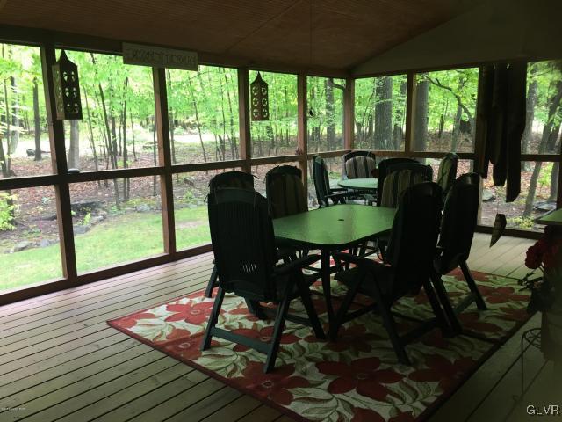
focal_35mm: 29
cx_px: 281
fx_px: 471
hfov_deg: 61.7
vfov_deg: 48.2
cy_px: 211
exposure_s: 1/30
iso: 80
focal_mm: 4.15
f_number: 2.2
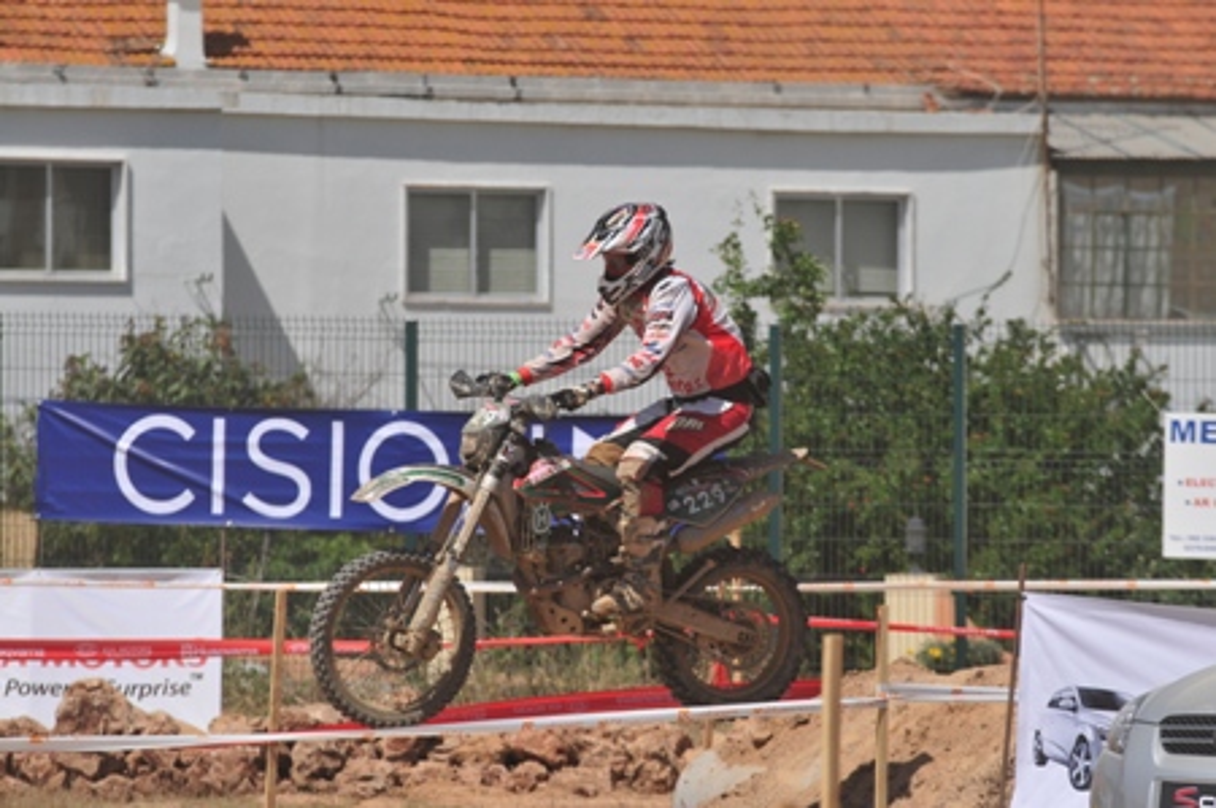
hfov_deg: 6.9
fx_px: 10122
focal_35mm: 300
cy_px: 404
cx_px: 608
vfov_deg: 4.6
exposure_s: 1/2000
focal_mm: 200
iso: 200
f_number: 5
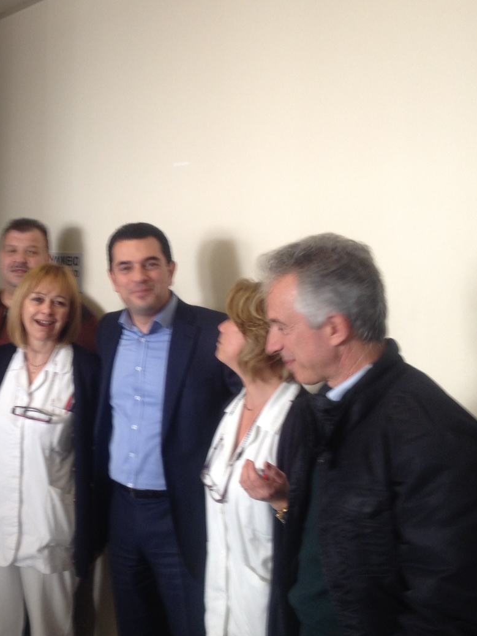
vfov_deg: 34.9
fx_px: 1011
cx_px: 64
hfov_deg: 25.9
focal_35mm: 55
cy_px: 311
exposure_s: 1/20
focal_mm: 4.28
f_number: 2.4
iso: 64
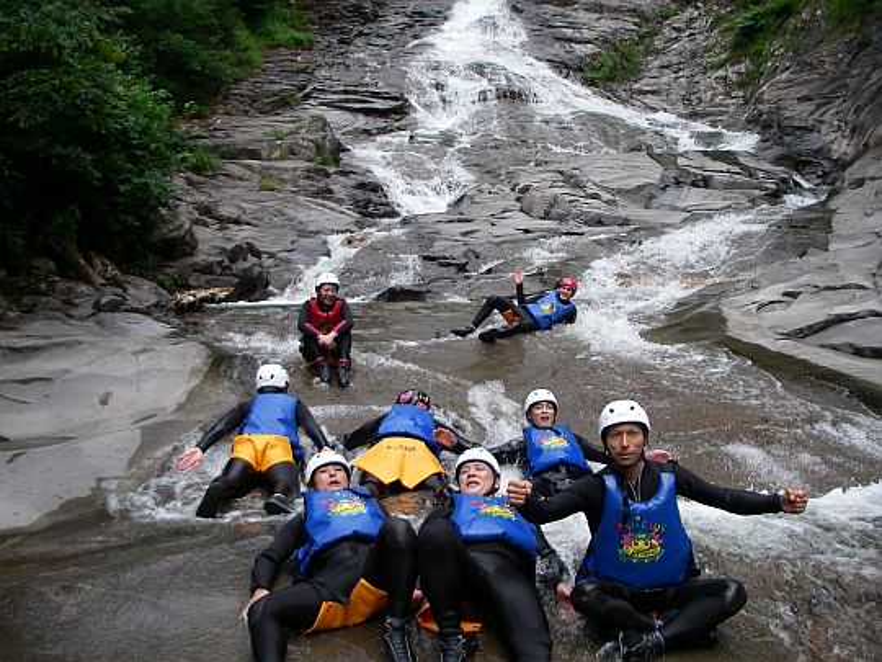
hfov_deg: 49.0
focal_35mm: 38
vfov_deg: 37.7
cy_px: 331
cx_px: 441
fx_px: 968
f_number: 3.3
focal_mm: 6.3
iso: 64
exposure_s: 1/320
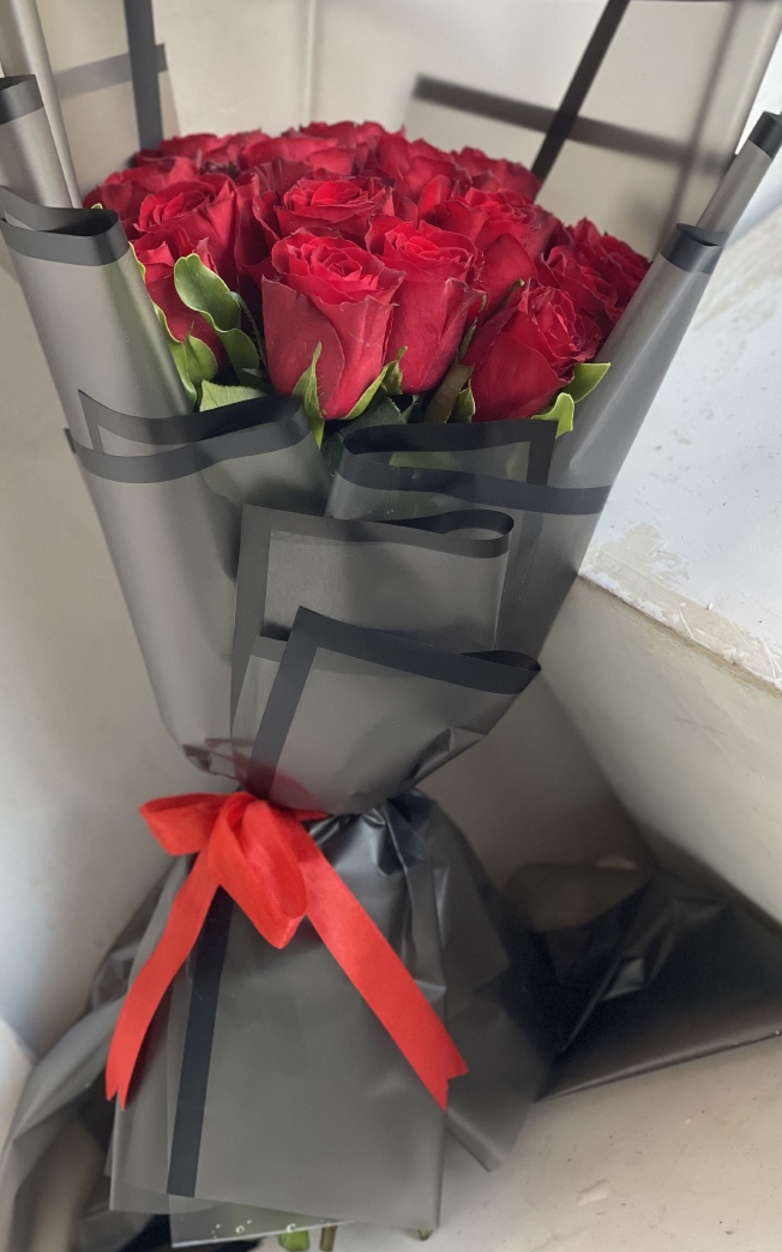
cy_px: 547
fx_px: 2661
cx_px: 357
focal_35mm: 78
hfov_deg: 16.7
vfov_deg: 26.5
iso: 200
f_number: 2.2
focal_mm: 7.5
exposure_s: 1/121
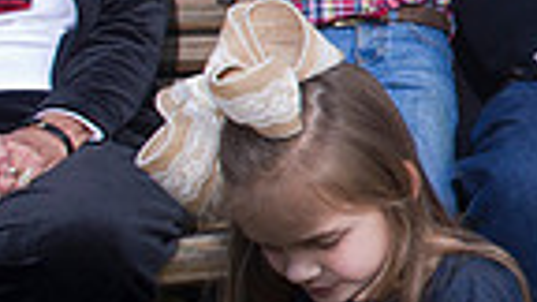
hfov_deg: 17.7
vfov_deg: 11.9
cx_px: 921
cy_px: 37
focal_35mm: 101
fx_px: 1438
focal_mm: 24
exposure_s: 1/250
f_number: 8
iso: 1000
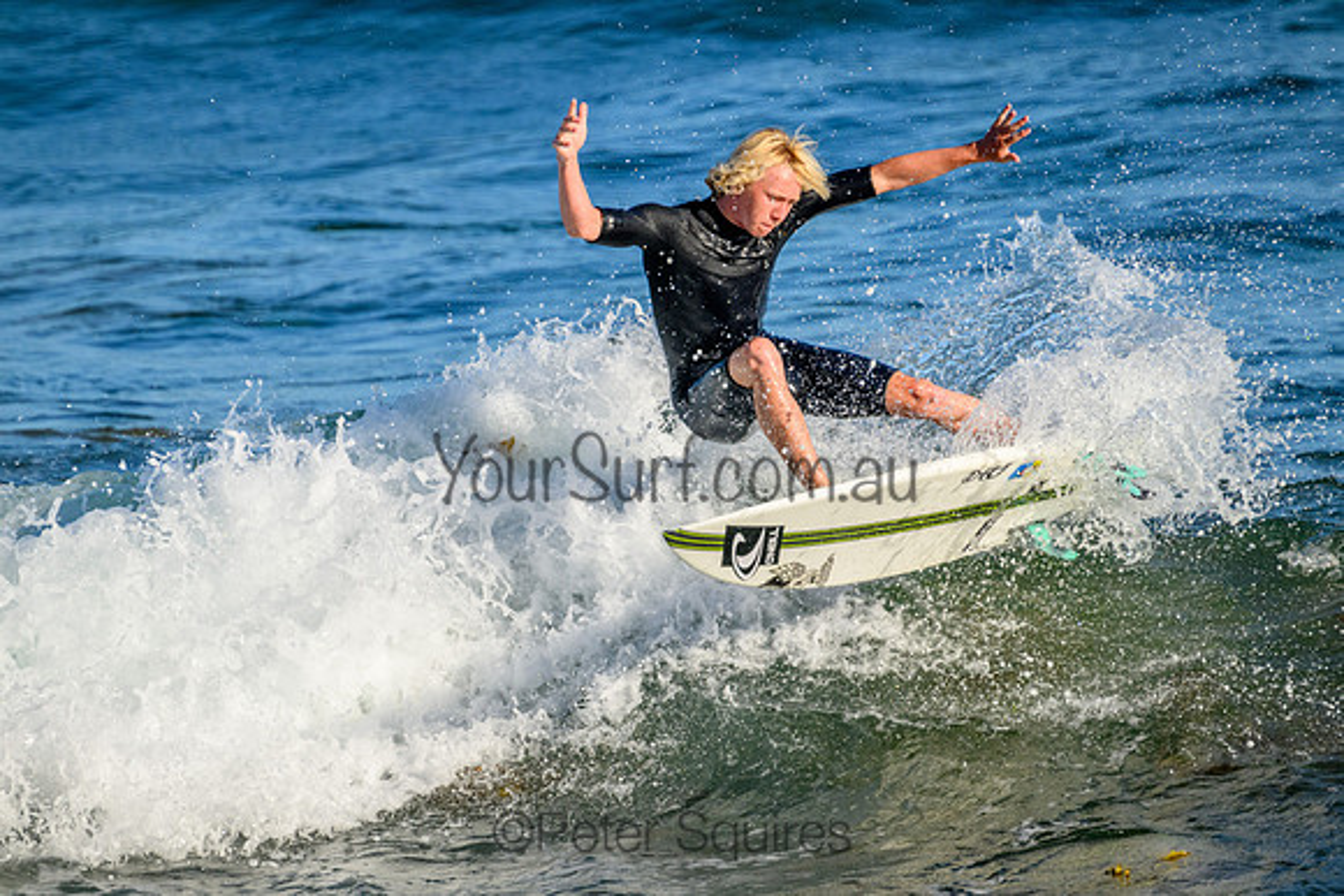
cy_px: 448
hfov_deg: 2.6
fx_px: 29872
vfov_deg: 1.7
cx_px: 672
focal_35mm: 800
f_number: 11
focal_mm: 800
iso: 1000
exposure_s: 1/2000
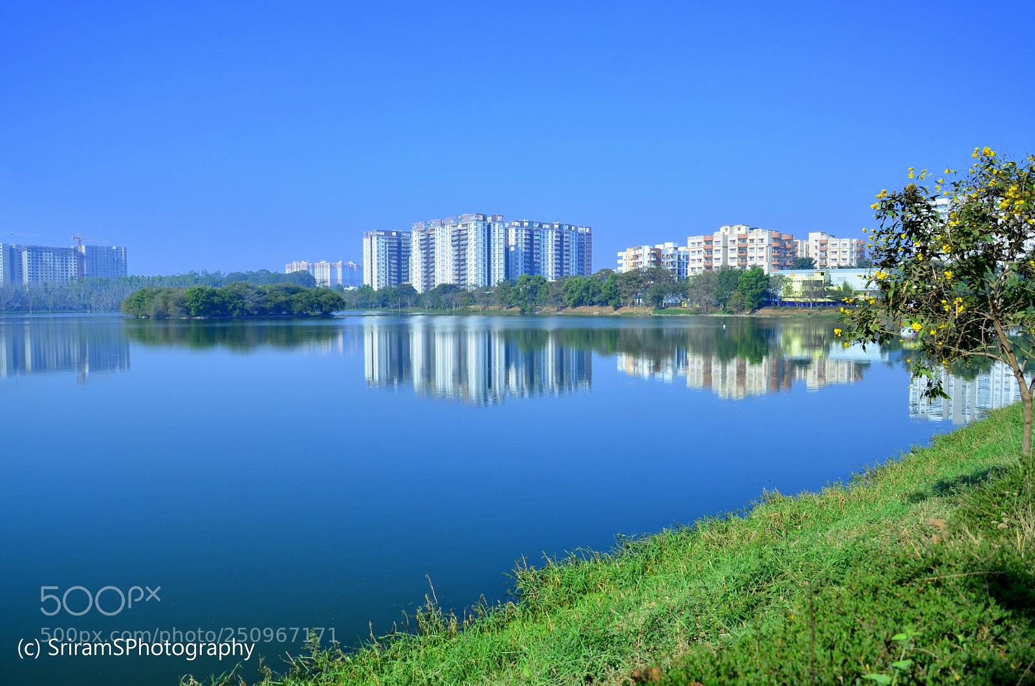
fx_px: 775
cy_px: 343
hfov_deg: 67.5
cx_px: 518
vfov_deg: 47.7
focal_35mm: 27
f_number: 5.6
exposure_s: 1/1000
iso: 200
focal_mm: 18
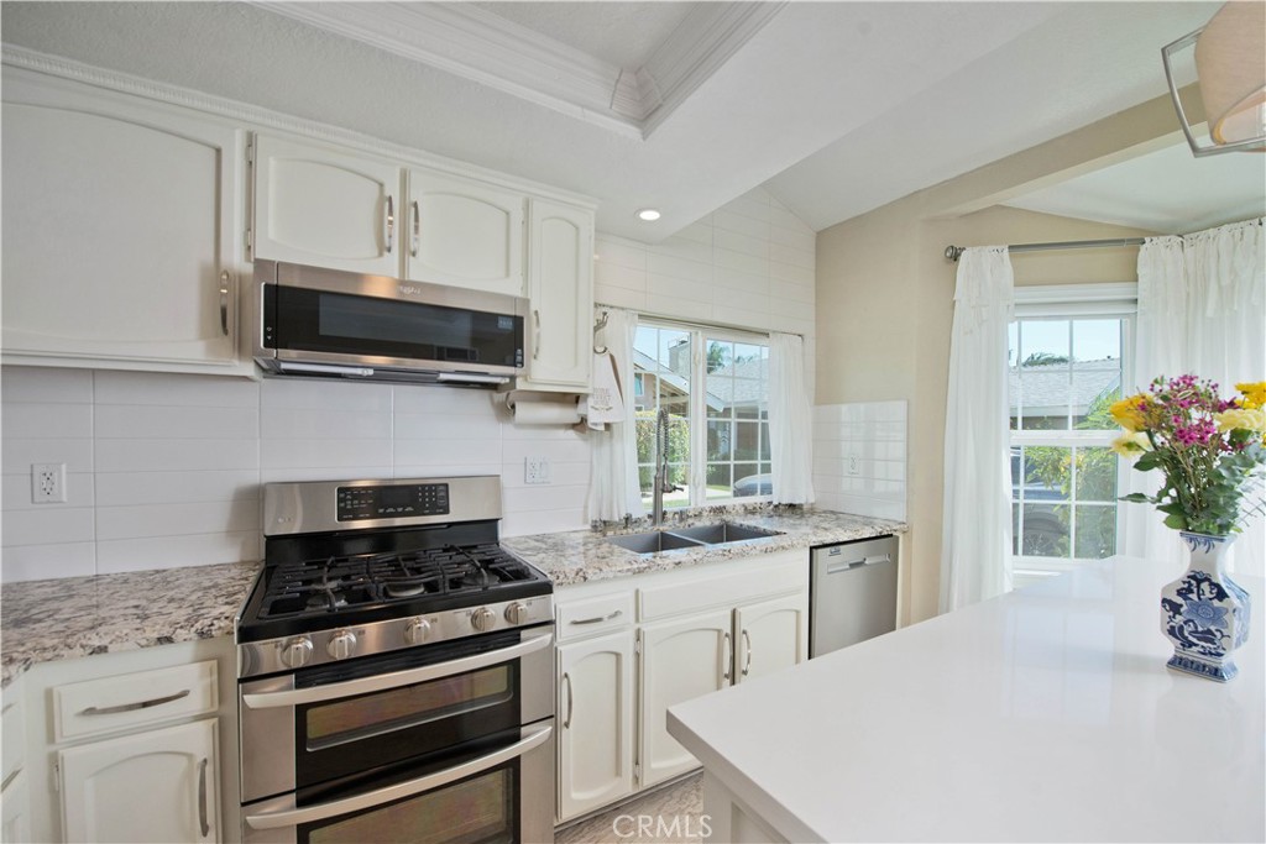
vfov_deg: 81.2
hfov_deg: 104.2
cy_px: 422
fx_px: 492
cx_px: 633
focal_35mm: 14
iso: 400
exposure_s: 1/500
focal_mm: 14
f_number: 5.6
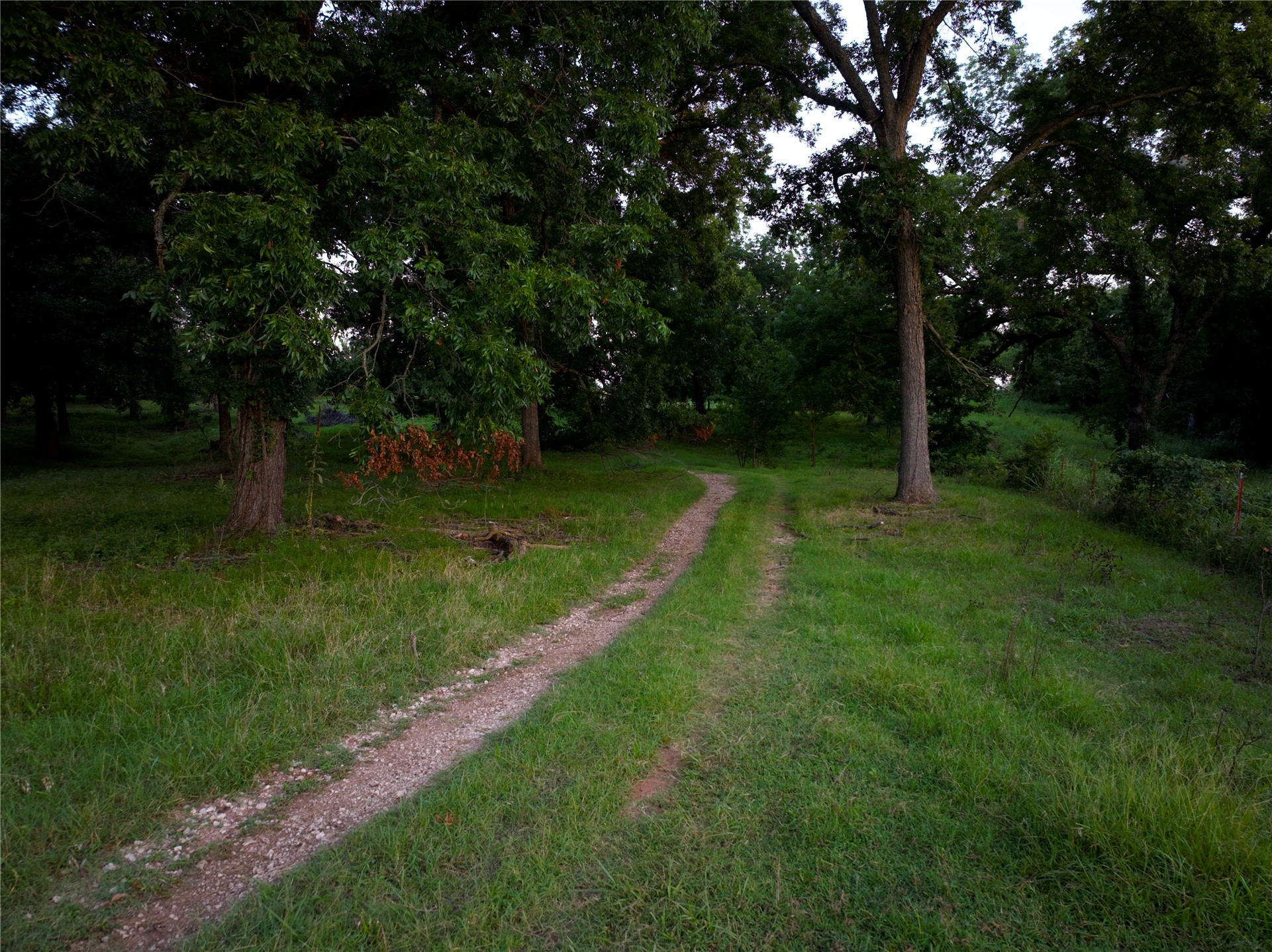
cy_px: 476
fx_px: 881
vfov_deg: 56.8
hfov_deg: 71.6
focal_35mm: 24
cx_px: 636
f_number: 2.8
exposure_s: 1/15
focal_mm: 12.29
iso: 370
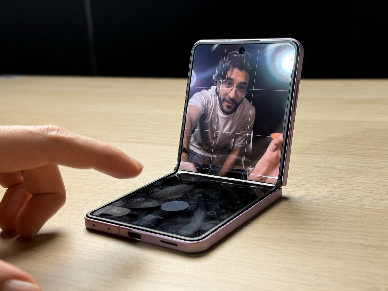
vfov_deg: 30.3
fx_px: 538
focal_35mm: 48
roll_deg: +4.5
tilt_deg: -14.8
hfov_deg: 39.7
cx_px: 194
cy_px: 146
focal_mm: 6.76
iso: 100
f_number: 1.78
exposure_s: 1/69
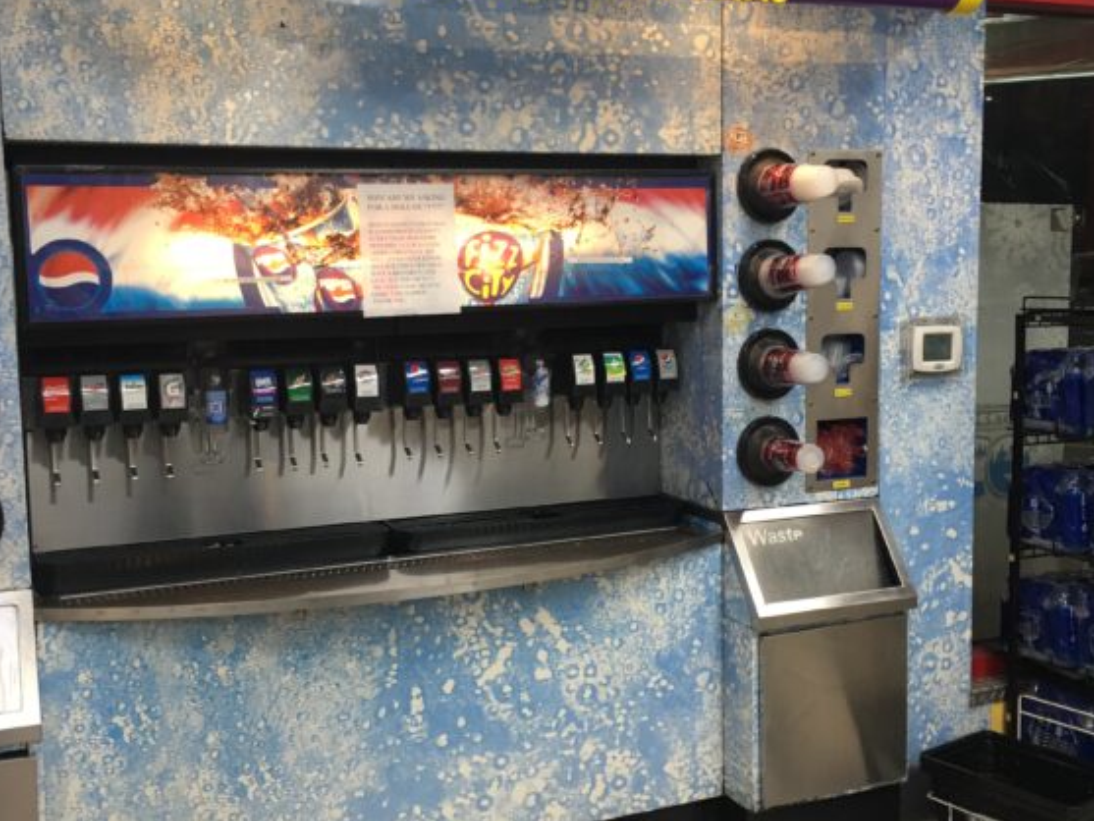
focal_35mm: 40
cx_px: 517
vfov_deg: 36.0
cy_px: 416
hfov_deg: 46.8
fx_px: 1264
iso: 32
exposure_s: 1/15
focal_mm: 4.15
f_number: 2.2
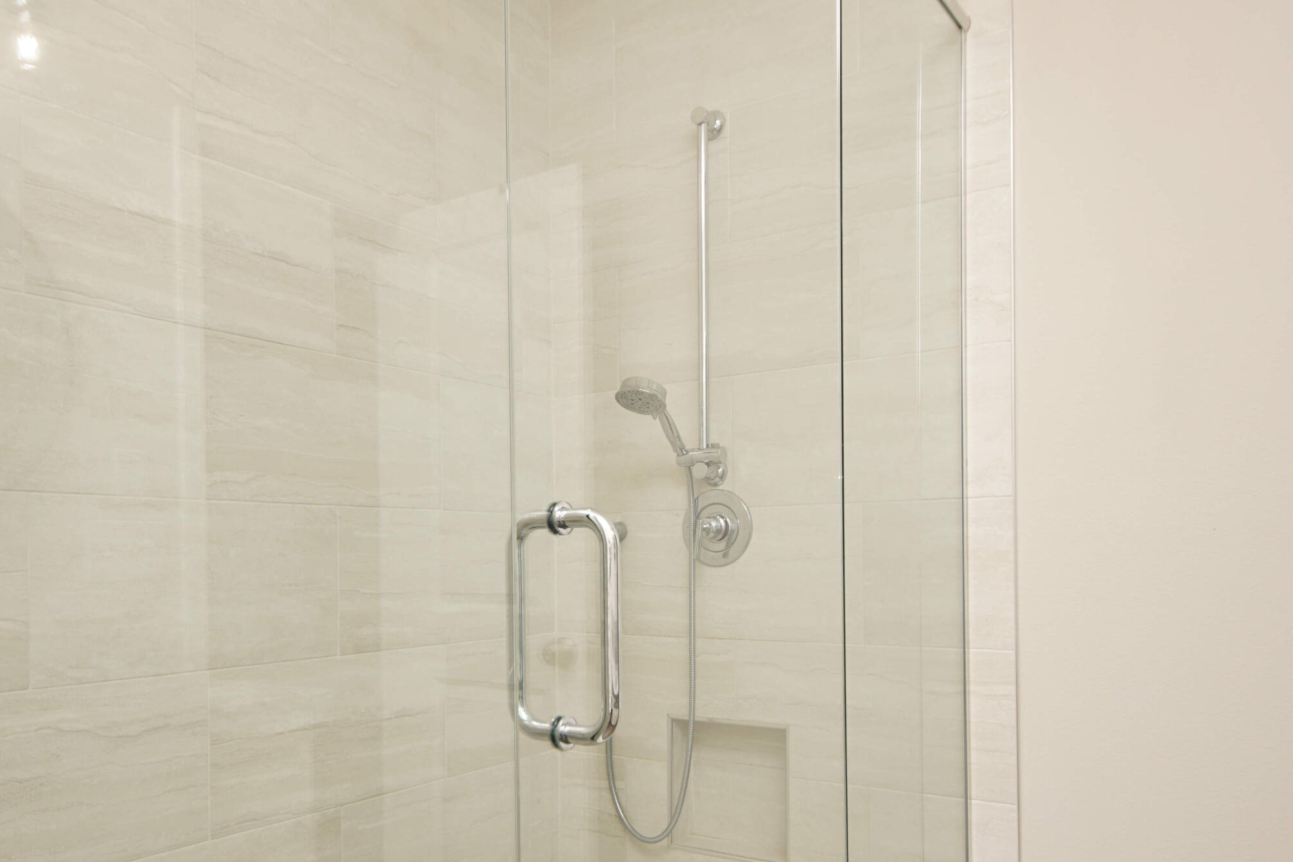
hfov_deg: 67.3
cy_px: 575
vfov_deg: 47.2
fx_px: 970
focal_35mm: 27
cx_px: 591
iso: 125
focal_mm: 12
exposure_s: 1/60
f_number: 4.5
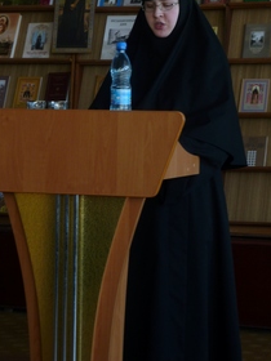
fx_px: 1117
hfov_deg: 13.8
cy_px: 151
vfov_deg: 18.4
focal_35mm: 107
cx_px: 151
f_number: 4.2
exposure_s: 1/8
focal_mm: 13.3
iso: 80
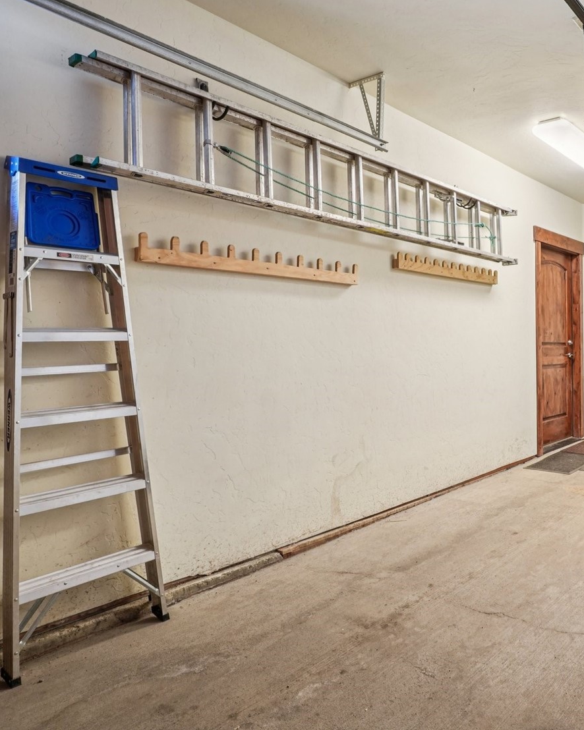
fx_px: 513
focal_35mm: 24
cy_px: 361
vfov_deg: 70.9
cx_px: 512
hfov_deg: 52.9
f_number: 8
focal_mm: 11
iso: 500
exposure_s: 1/6
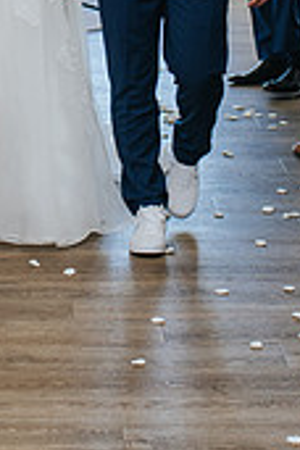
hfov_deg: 9.4
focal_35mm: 144
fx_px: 1800
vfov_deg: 13.7
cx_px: -35
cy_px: -155
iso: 640
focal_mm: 35
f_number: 3.5
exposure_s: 1/200
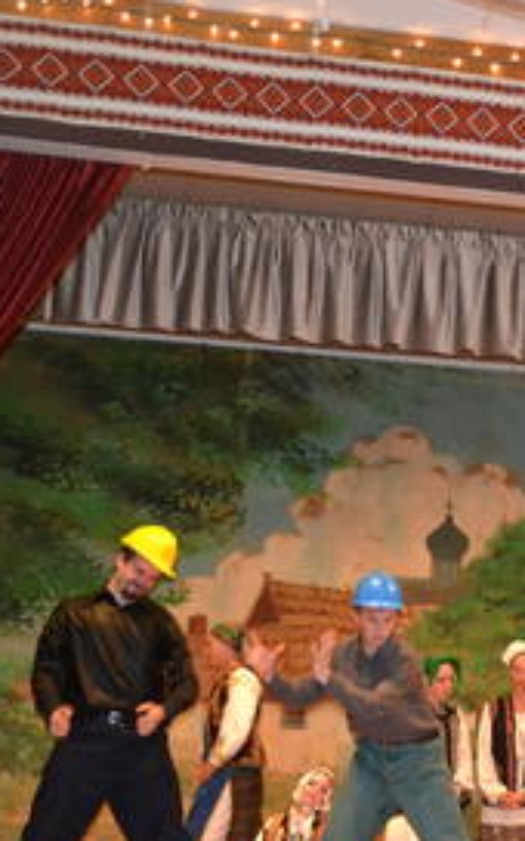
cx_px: 661
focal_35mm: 90
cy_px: 459
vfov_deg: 23.0
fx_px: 2060
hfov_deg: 14.0
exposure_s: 1/60
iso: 3200
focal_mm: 32
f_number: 4.2
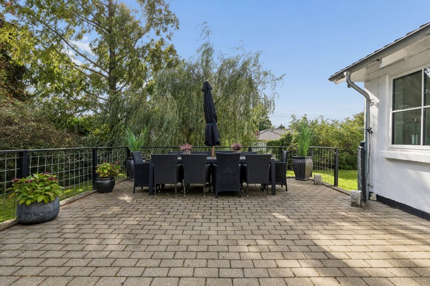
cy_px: 143
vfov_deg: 63.2
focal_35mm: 20
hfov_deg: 85.4
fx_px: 233
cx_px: 215
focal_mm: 13
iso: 250
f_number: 8
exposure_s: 1/500
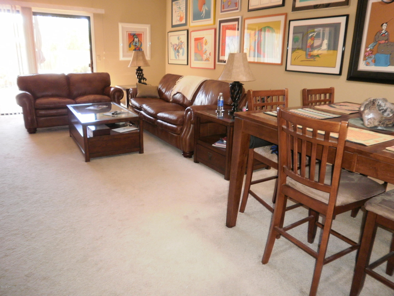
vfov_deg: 53.1
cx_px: 197
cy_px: 148
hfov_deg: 67.3
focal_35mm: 26
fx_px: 296
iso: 200
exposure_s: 1/25
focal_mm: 4.65
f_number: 2.6
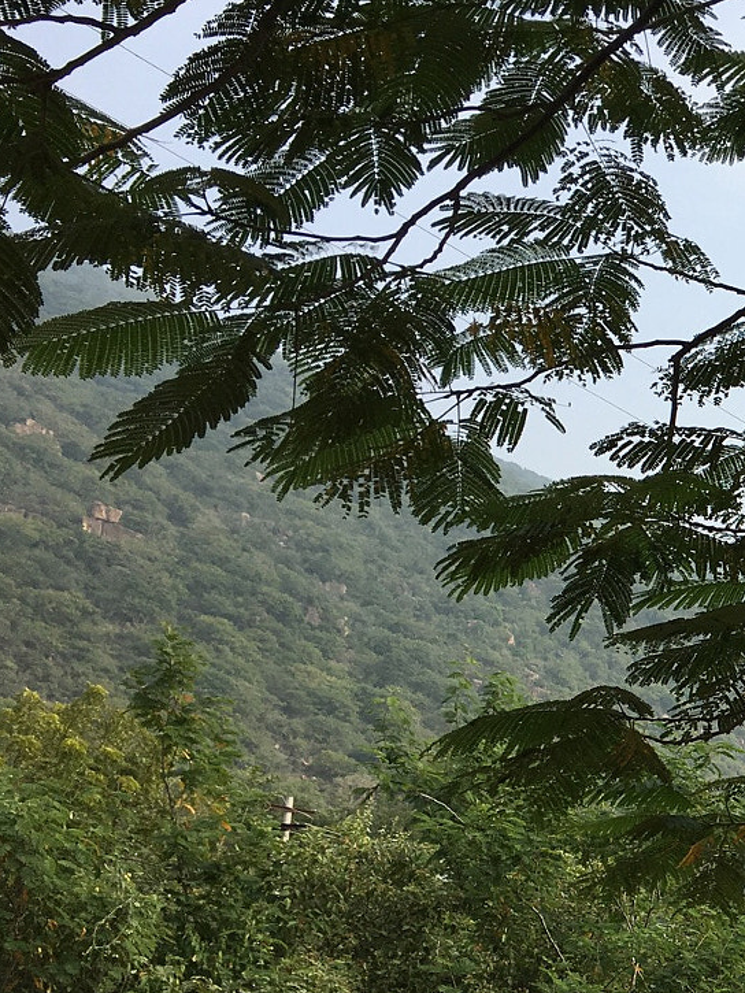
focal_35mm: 64
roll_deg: -0.6
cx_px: 1089
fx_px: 1836
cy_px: 766
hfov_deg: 20.1
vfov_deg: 29.7
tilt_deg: +6.2
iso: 25
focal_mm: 4.15
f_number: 2.2
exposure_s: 1/1202
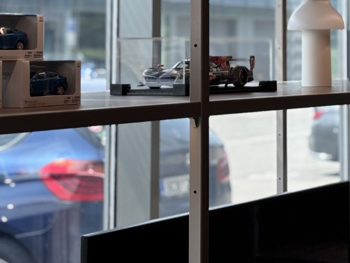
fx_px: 1244
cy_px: -39
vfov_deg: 11.8
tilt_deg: +3.6
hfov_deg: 15.9
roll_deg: +0.2
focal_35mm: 123
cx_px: 269
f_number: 1.6
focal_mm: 5.96
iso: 32
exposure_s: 1/361
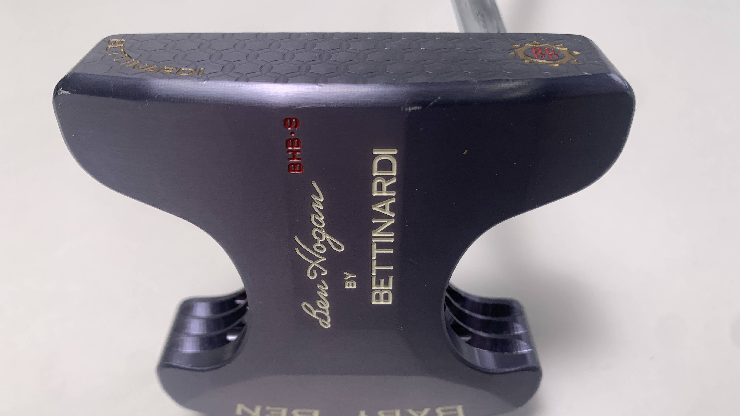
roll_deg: +3.0
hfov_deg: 66.1
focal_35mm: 29
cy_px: 234
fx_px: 569
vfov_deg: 40.1
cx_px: 366
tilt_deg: -44.4
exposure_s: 1/227
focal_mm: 4.25
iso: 25
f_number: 1.8
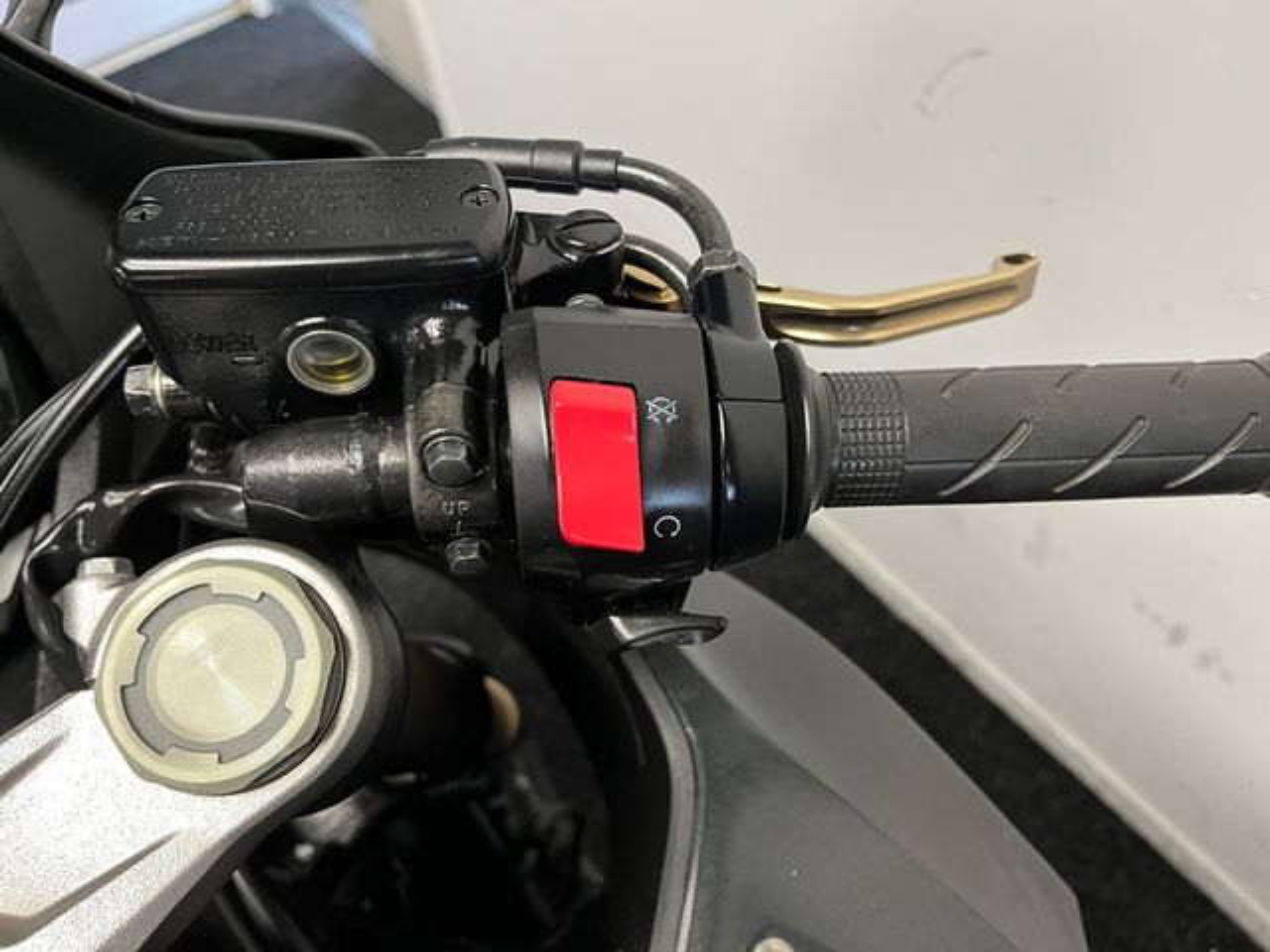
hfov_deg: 67.3
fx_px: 954
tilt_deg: -48.8
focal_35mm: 26
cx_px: 635
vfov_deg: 53.1
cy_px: 476
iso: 160
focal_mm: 5.1
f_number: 1.6
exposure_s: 1/50
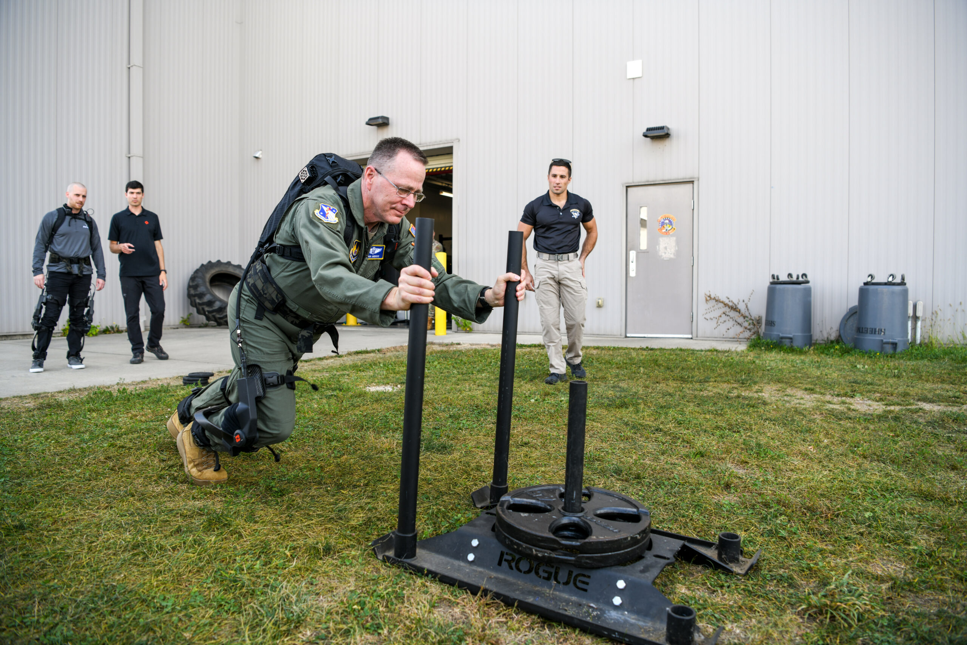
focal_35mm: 24
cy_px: 322
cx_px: 484
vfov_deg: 53.1
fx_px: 645
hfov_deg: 73.7
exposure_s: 1/200
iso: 80
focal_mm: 24
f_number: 3.5
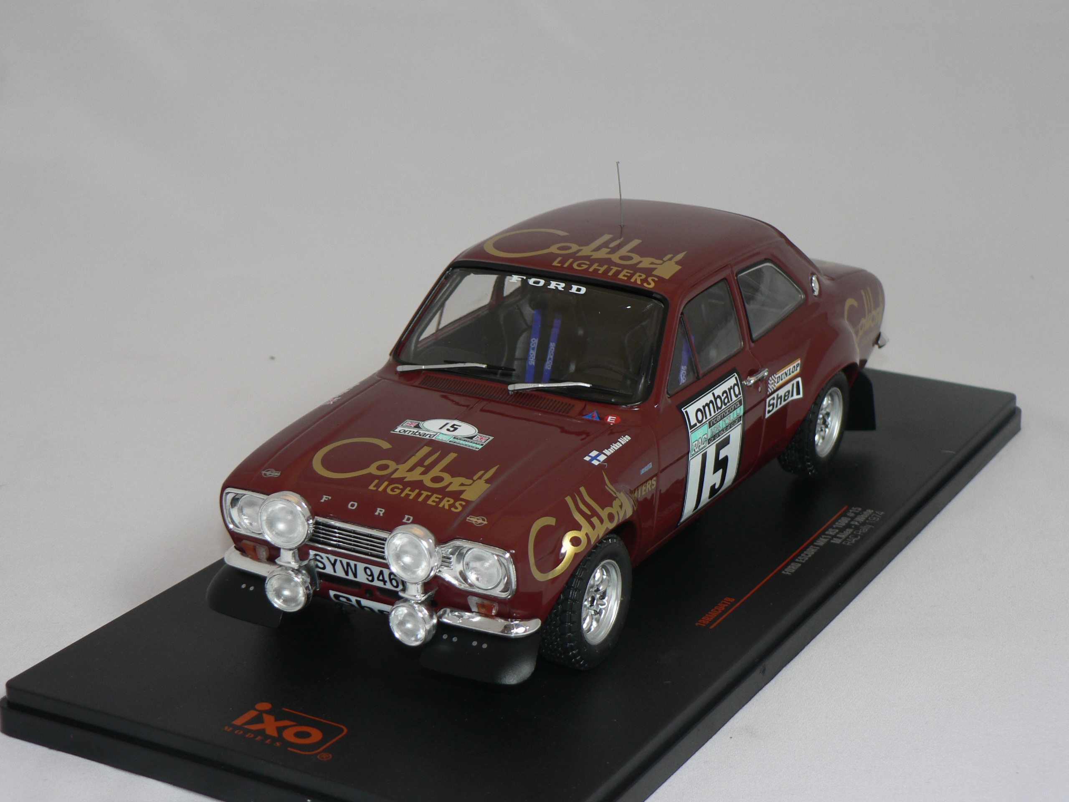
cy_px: 401
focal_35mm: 71
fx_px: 2193
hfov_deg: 27.4
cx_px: 534
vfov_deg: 20.7
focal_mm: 11.8
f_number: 3.2
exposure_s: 1/60
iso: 80
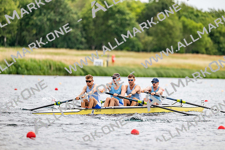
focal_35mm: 400
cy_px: 75
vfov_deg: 3.4
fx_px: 2500
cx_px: 112
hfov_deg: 5.2
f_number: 4.5
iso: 320
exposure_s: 1/2500
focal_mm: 400
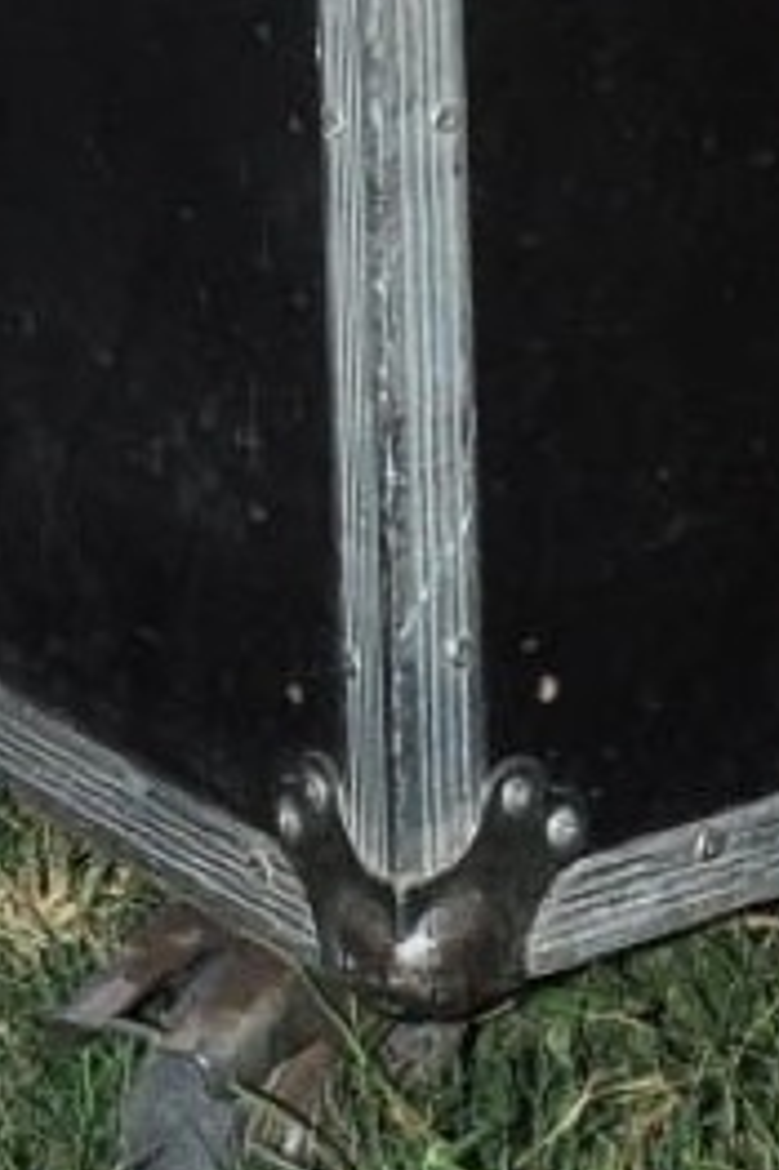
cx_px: 739
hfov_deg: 4.2
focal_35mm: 330
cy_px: -1148
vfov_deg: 6.1
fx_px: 10725
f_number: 10
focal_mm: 32
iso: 400
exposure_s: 1/125
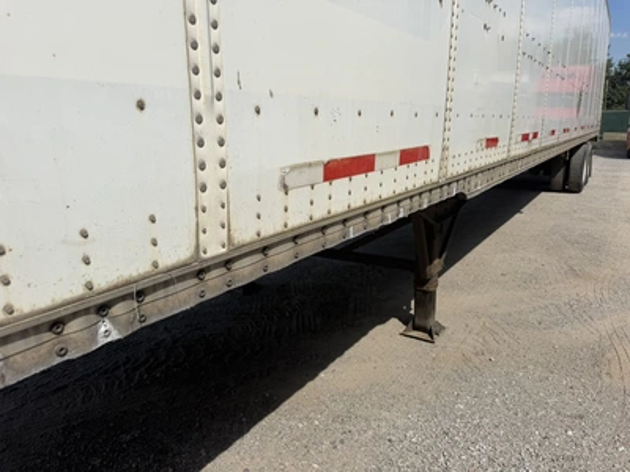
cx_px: 315
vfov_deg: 56.8
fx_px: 437
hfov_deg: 71.6
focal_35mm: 24
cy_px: 236
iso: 80
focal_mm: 6.76
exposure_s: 1/7353
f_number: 1.78
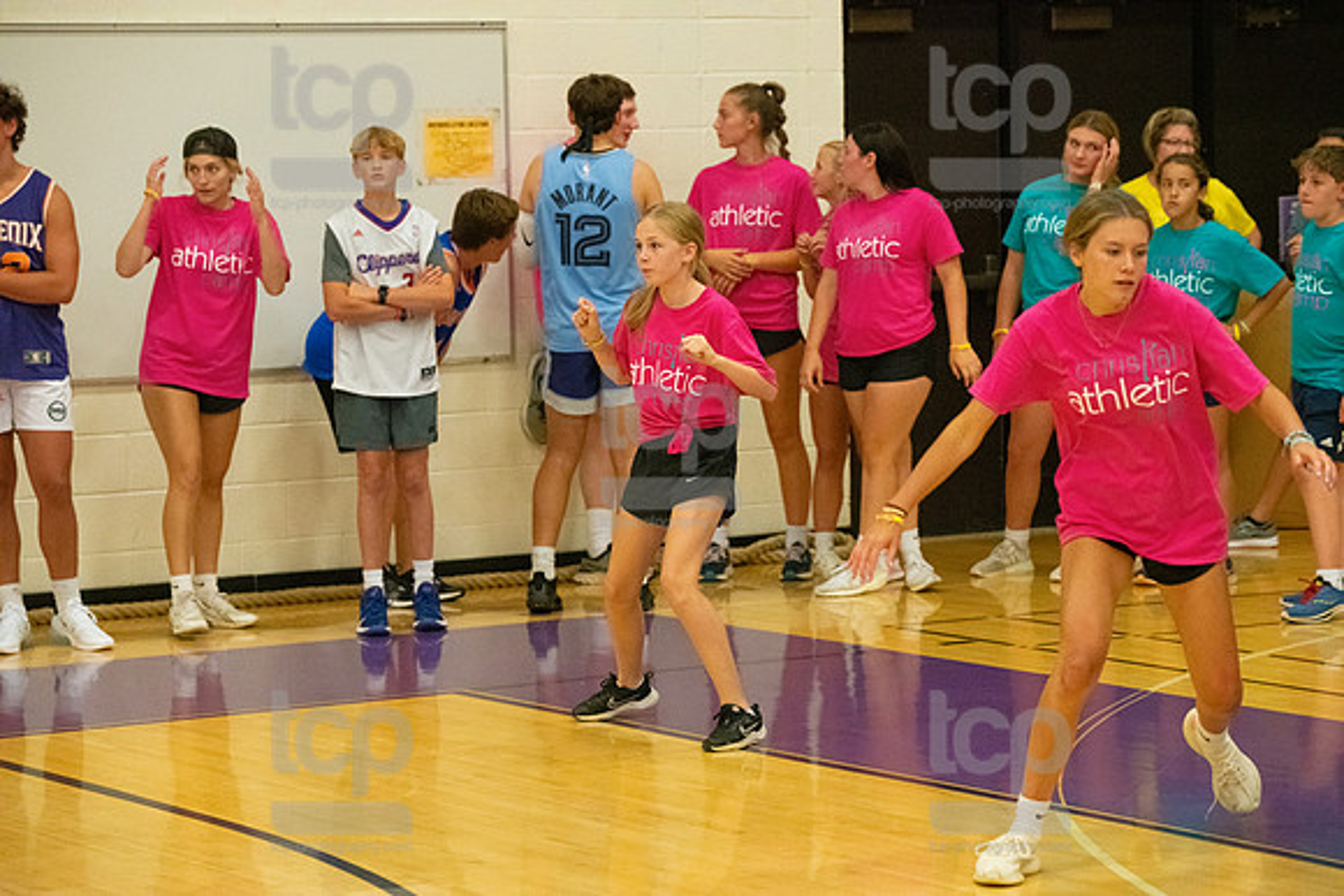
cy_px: 448
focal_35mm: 122
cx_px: 672
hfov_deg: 16.8
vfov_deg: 11.2
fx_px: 4556
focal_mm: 122
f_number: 4.5
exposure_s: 1/800
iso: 6400
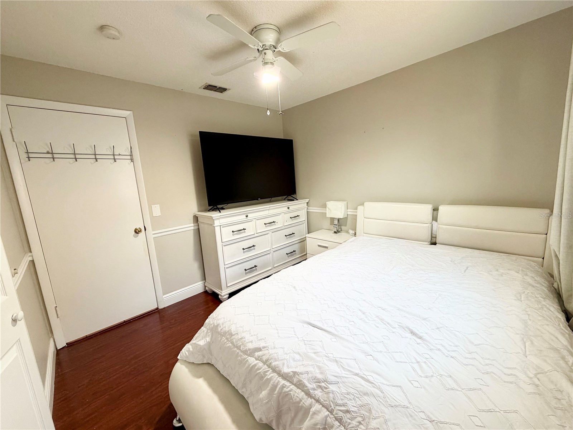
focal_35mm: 14
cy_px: 215
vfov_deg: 85.7
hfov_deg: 102.1
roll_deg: +3.8
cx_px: 286
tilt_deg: -8.4
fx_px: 232
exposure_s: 1/120
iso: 160
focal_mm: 2.22
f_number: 2.2
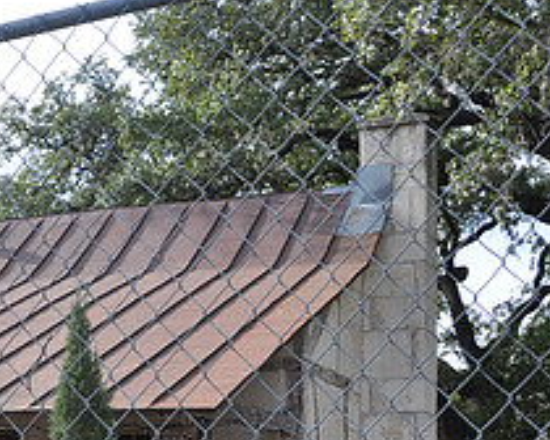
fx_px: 1139
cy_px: 423
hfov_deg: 25.2
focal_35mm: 70
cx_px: -55
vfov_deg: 21.2
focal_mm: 18
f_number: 9
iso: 200
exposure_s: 1/80
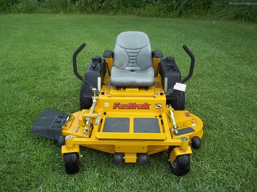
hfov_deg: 51.4
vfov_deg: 39.7
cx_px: 128
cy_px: 96
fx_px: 267
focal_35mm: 36
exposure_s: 1/400
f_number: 3.1
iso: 80
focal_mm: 6.5
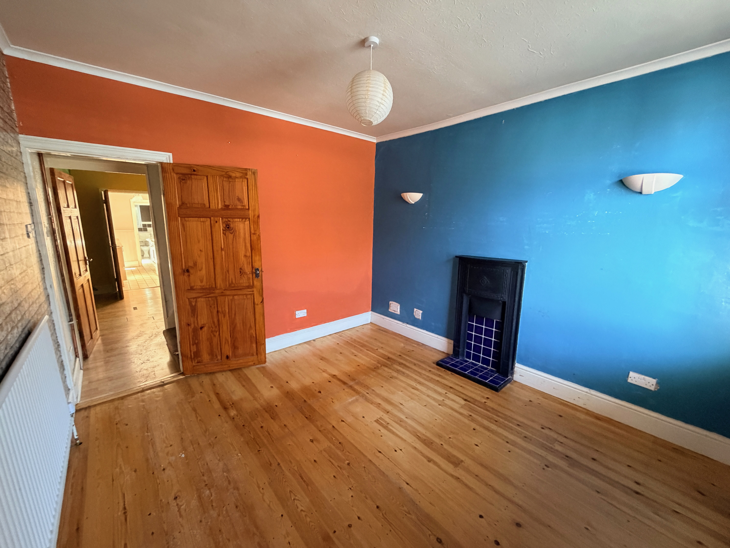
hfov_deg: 102.1
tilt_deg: -10.2
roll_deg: -0.3
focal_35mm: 14
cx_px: 365
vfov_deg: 85.7
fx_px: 295
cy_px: 274
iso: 500
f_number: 2.2
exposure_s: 1/60
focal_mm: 2.22
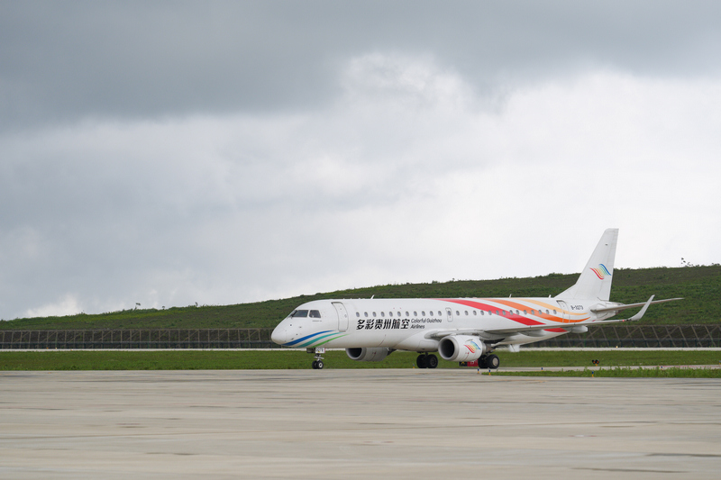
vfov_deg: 8.8
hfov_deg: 13.2
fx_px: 3123
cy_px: 240
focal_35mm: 156
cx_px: 360
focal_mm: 156
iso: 320
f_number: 5.6
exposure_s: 1/2000
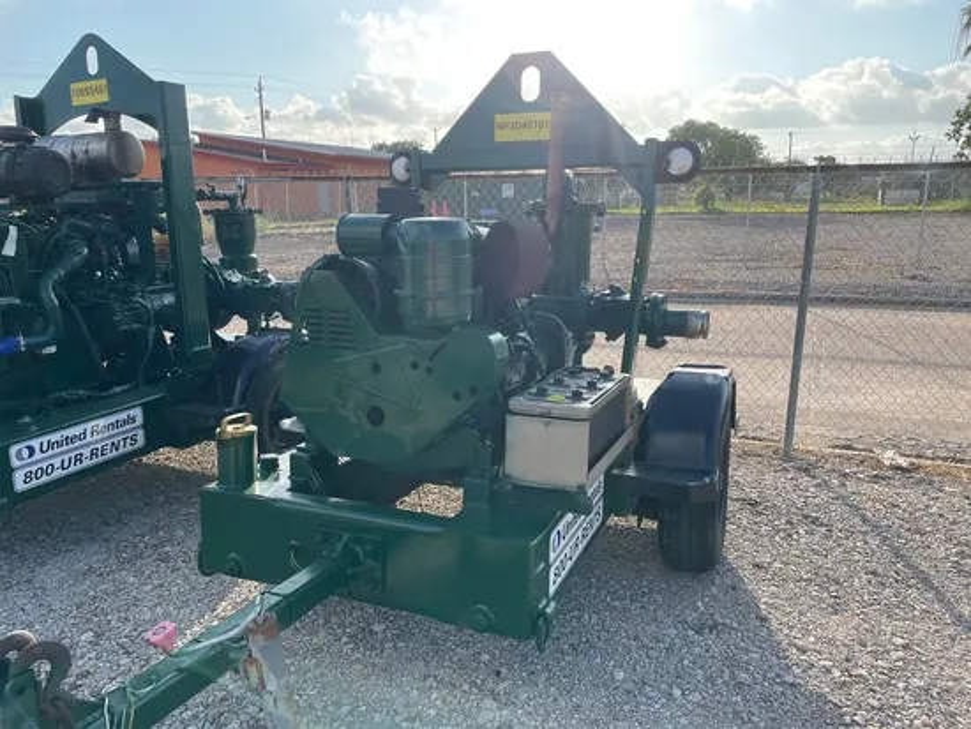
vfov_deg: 53.1
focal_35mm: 26
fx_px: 730
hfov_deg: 67.3
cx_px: 486
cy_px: 364
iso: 50
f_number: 1.6
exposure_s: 1/1770
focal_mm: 4.2
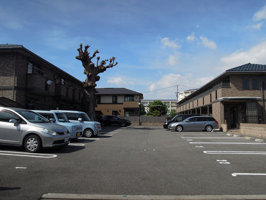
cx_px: 133
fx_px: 184
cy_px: 100
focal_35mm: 24
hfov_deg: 71.6
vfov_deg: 56.8
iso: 160
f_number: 4.5
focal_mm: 4.3
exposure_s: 1/1600
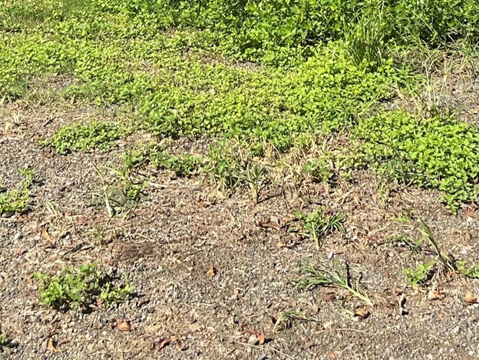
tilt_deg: -1.9
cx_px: 230
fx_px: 1135
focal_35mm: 82
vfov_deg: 16.1
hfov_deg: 23.8
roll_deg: -0.8
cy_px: -221
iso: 32
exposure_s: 1/1553
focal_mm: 5.1
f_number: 1.6
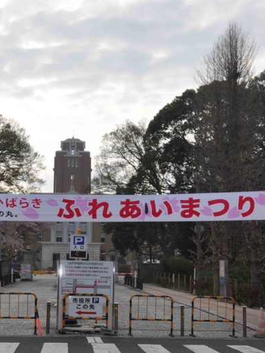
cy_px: 174
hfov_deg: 35.3
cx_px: 73
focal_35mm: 40
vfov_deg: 46.8
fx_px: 408
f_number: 13
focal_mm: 18
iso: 200
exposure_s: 1/200
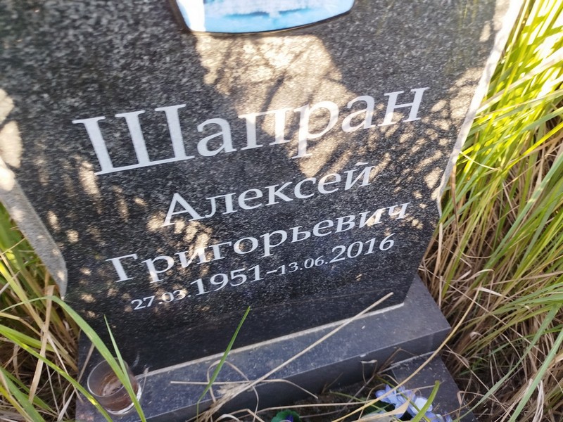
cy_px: 211
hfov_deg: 71.6
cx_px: 282
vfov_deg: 56.8
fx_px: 390
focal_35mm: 24
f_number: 1.7
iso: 64
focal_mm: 5.31
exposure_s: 1/50
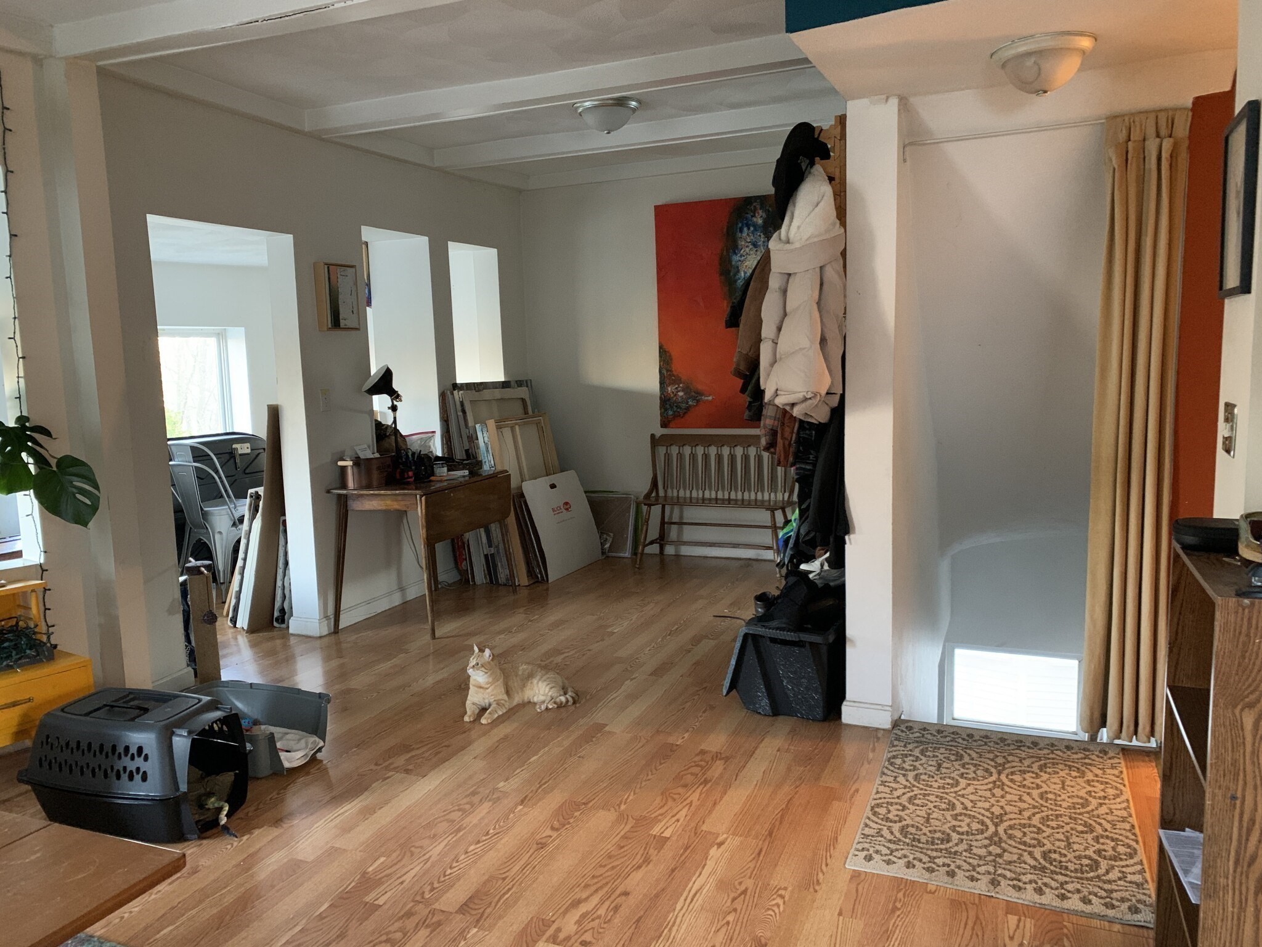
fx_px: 948
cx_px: 631
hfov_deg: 67.3
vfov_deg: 53.1
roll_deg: +1.4
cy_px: 474
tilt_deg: -6.8
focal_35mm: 26
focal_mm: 4.25
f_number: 1.8
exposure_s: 1/30
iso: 500
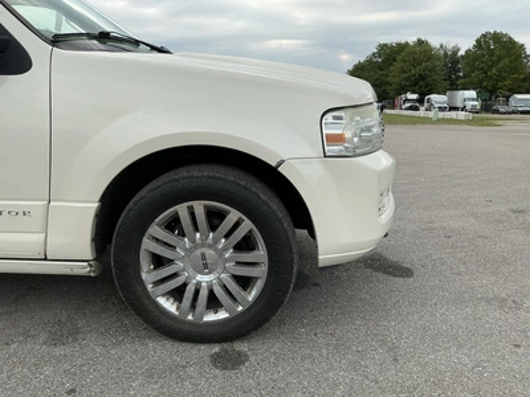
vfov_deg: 49.7
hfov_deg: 63.4
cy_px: 198
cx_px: 265
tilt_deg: -9.4
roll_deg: -0.8
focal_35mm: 28
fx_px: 429
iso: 25
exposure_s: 1/792
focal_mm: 3
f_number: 1.8
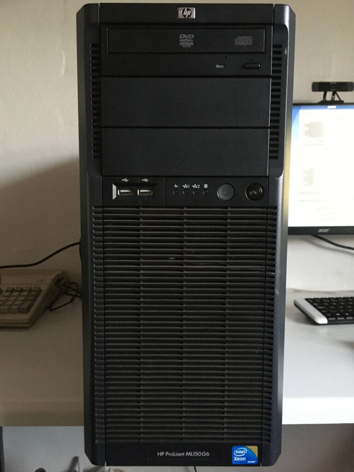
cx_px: 177
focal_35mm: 29
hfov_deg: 48.2
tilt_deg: -3.3
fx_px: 395
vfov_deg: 61.7
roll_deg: +0.7
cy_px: 236
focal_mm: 4.15
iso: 320
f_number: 2.2
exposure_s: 1/17
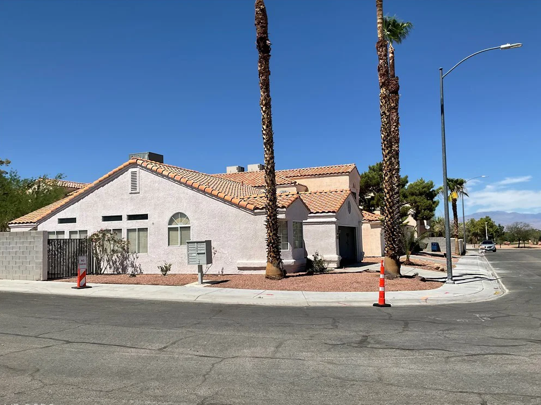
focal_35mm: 30
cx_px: 275
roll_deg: +0.5
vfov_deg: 46.8
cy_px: 208
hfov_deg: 60.0
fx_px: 469
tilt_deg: +4.0
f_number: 1.8
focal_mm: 3
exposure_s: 1/3322
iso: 16
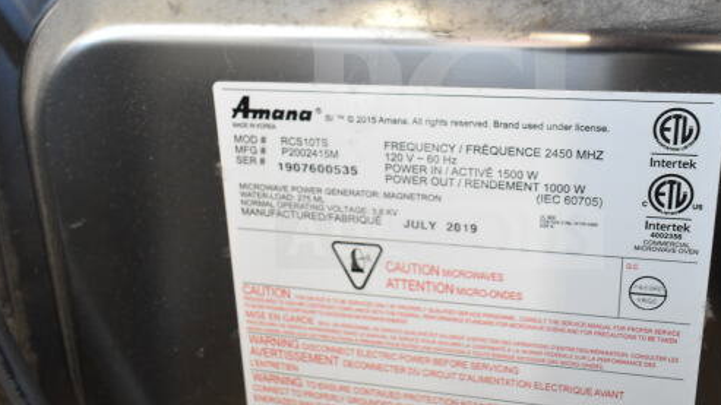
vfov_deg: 33.5
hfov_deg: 56.1
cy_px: 153
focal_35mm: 35
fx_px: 669
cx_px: 439
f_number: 3.5
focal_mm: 18
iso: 1600
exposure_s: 1/50
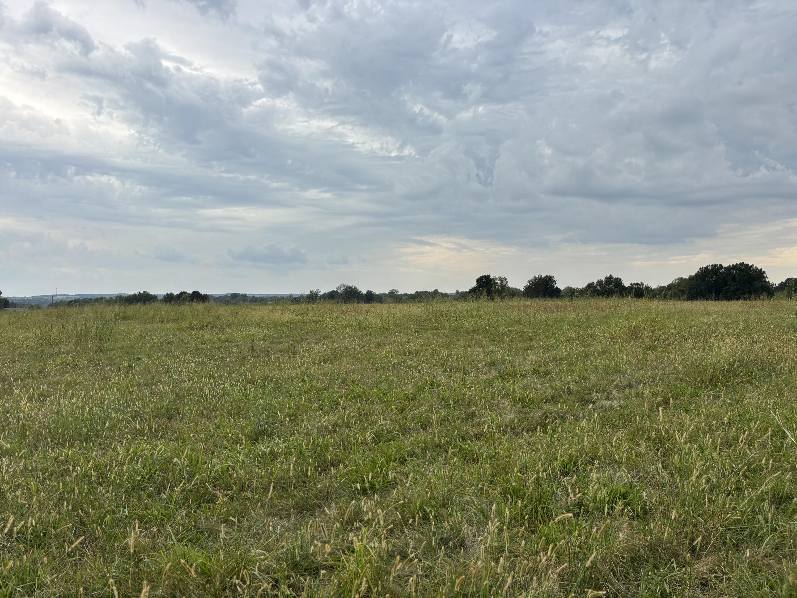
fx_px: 599
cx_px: 398
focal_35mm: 26
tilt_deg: +0.3
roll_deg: +0.3
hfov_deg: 67.3
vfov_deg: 53.1
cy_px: 299
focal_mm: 5.96
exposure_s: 1/1949
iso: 50
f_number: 1.6
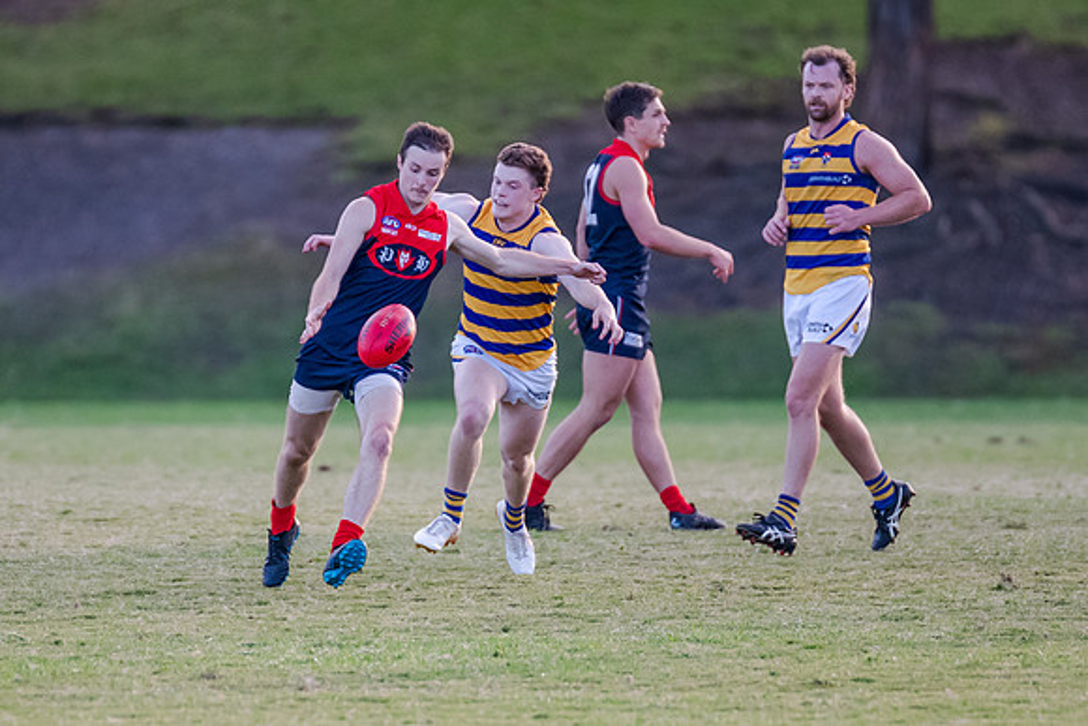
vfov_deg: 1.9
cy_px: 381
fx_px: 21918
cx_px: 394
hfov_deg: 2.8
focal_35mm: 725
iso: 1250
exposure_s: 1/1600
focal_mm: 300
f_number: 3.2
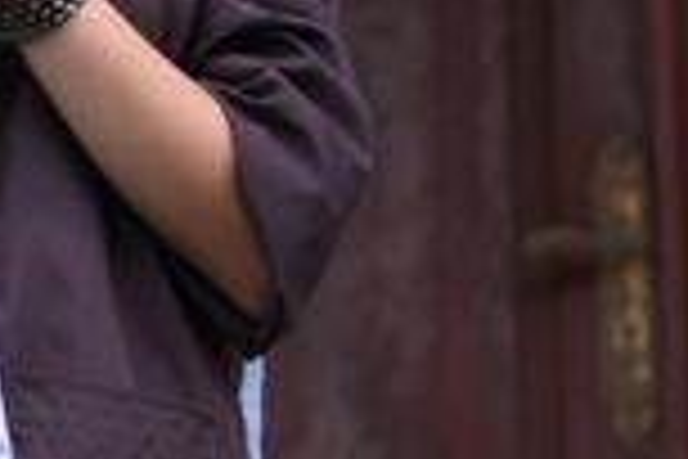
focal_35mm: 525
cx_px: -902
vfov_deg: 2.6
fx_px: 10033
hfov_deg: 3.9
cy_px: -346
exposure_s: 1/400
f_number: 4
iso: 320
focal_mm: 82
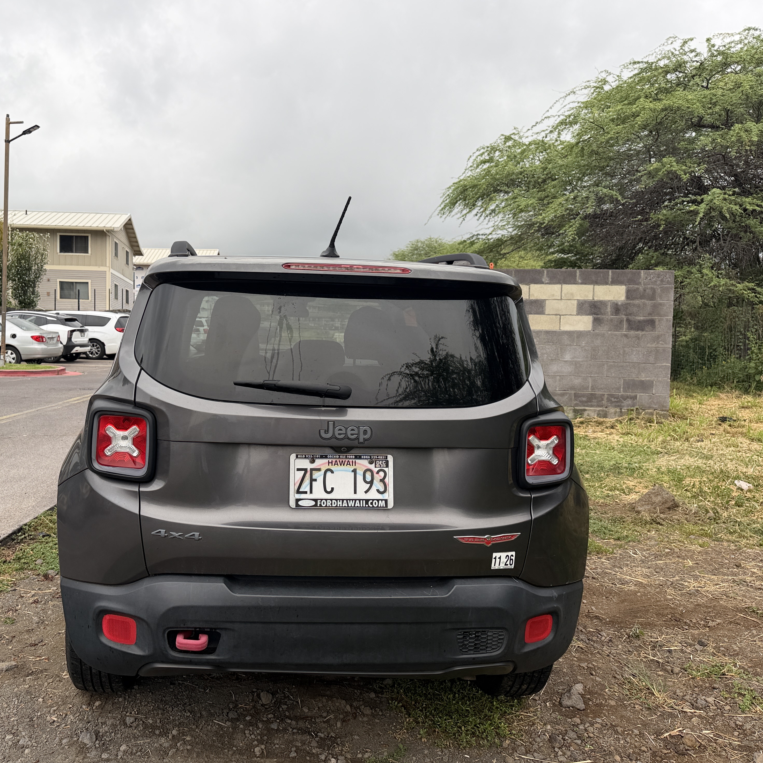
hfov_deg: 55.2
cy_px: 385
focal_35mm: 29
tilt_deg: -1.2
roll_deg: -0.3
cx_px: 303
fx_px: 723
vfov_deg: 55.6
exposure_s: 1/584
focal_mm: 6.76
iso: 80
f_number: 1.78
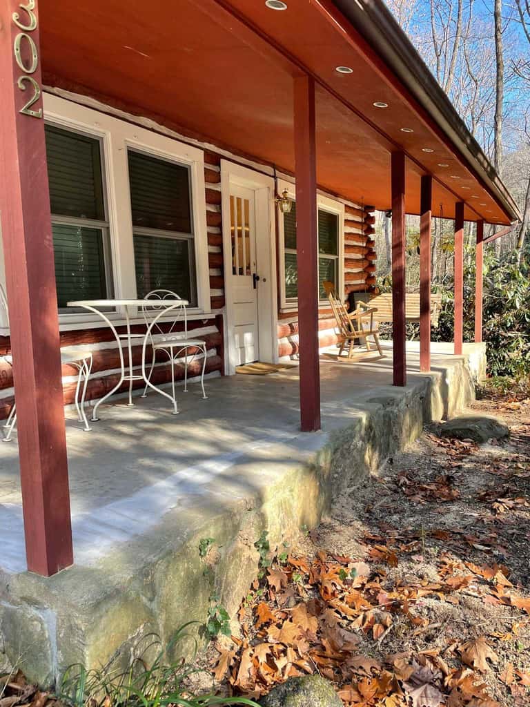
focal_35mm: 26
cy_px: 354
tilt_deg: -5.6
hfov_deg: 53.1
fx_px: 531
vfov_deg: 67.3
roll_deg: +1.6
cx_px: 265
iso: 32
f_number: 1.6
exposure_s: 1/213
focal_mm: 4.2
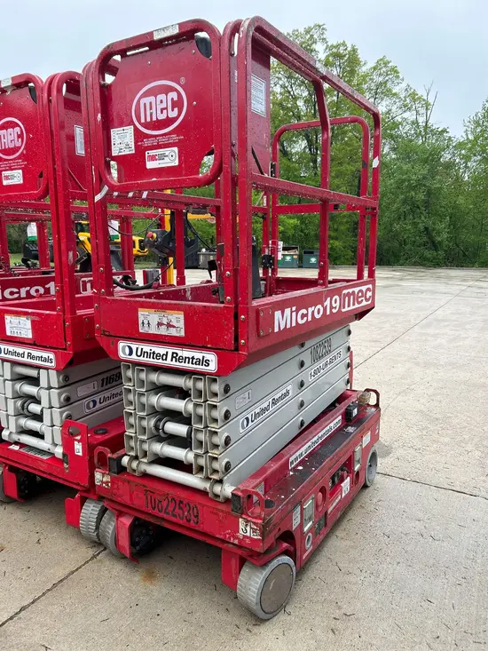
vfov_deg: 67.3
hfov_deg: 53.1
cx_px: 244
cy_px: 326
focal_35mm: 26
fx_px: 489
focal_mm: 5.7
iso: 50
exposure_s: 1/200
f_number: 1.5
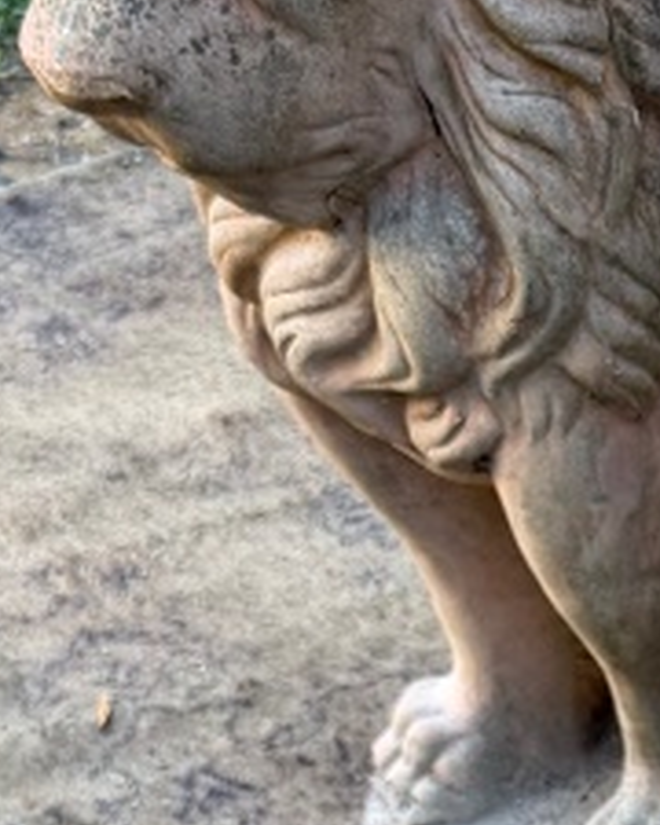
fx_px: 3052
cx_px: 1078
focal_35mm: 125
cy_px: 1063
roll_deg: +1.0
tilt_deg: -42.4
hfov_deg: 11.7
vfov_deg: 14.7
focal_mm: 6.76
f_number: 1.78
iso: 50
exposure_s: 1/135
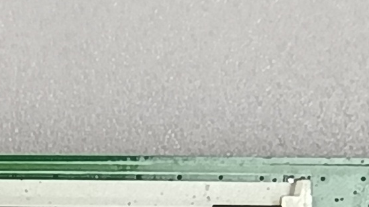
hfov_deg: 5.6
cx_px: -550
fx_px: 3590
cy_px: 673
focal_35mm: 367
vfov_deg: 3.2
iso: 208
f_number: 1.9
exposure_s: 1/101
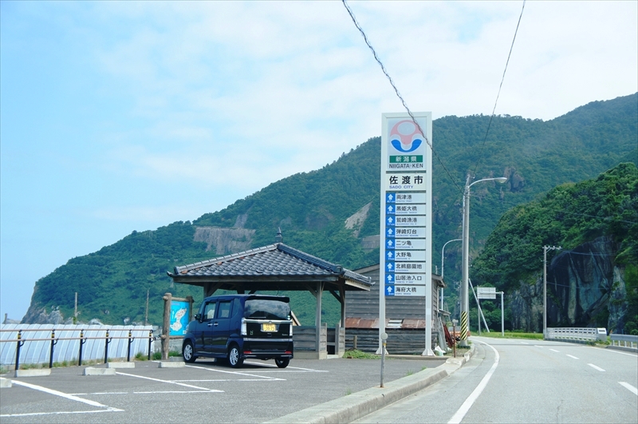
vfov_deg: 27.2
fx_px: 876
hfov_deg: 40.0
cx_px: 319
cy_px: 212
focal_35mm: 50
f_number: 6.3
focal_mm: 33
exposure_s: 1/320
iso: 200
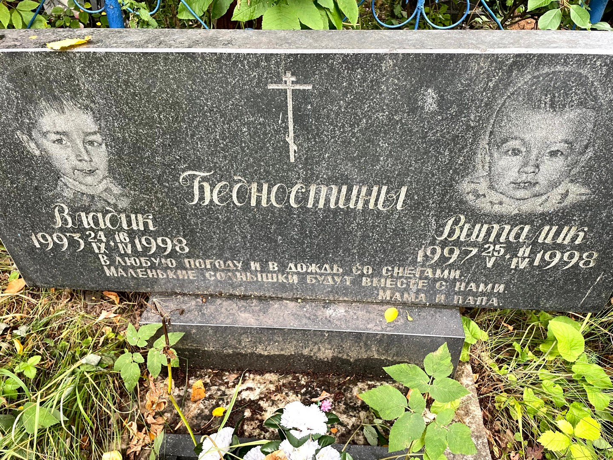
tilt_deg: -39.7
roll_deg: -0.5
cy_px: 230
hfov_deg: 67.3
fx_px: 460
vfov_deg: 53.1
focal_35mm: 26
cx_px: 306
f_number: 1.6
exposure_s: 1/73
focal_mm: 4.2
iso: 125
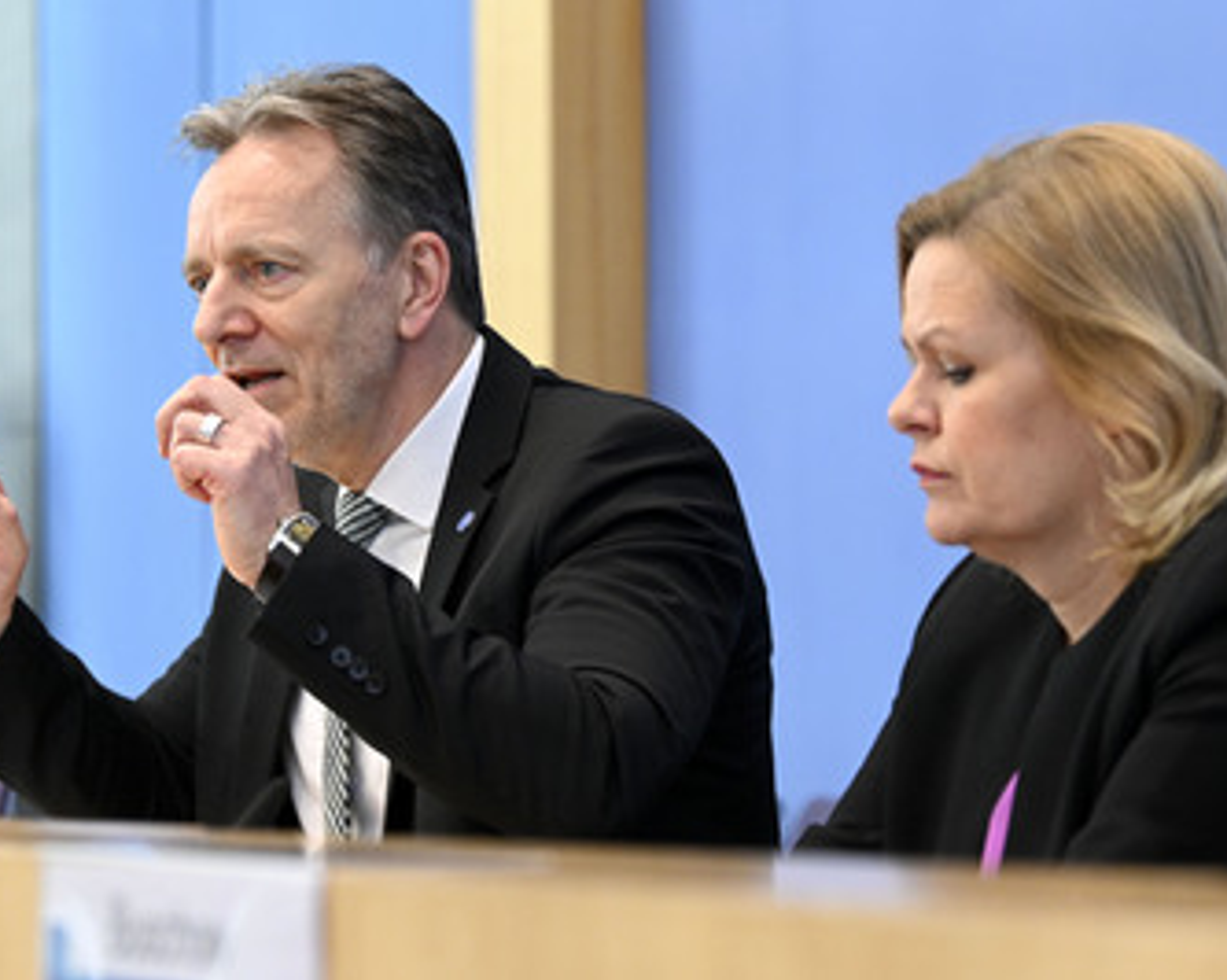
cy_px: 431
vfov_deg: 10.0
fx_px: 5625
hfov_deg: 12.4
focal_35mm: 155
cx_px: 658
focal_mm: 122
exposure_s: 1/640
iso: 4000
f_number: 5.6
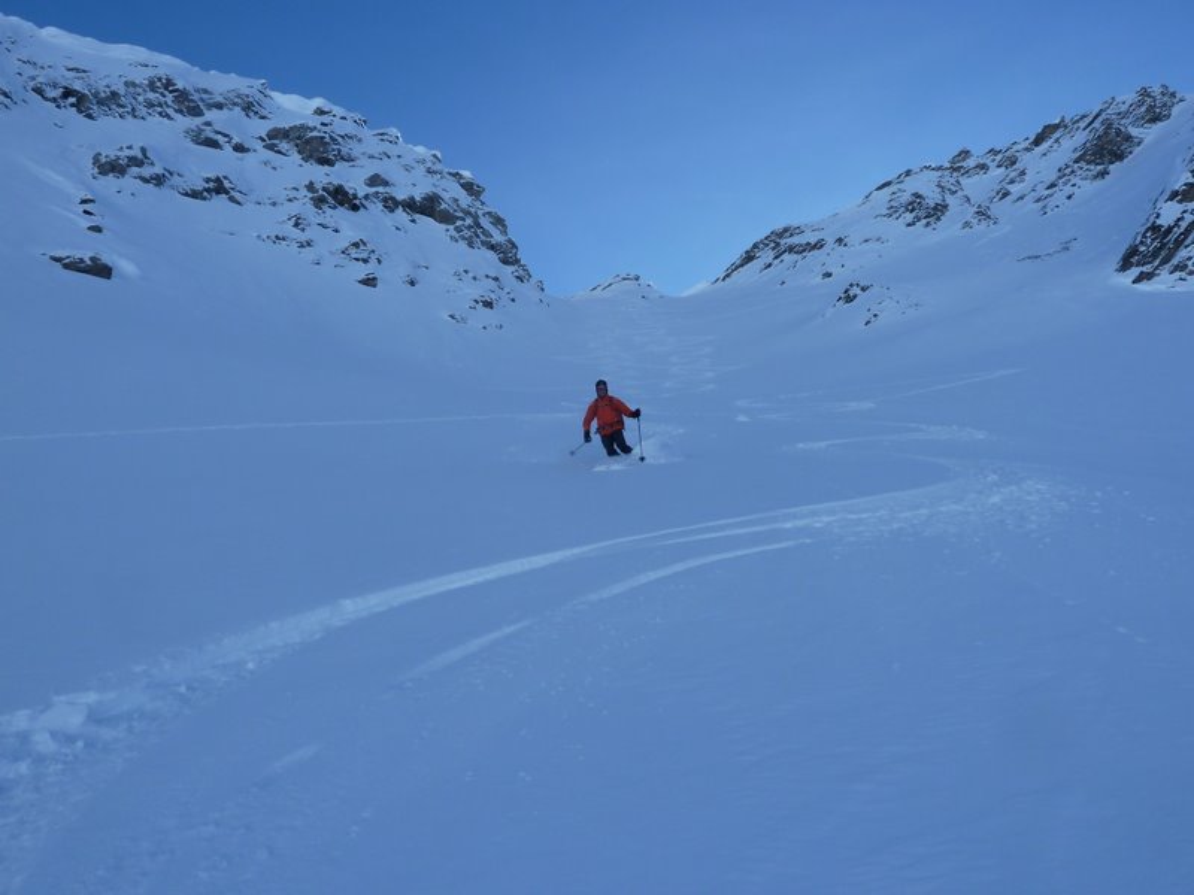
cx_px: 597
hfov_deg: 69.4
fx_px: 862
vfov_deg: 54.9
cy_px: 448
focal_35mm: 25
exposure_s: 1/400
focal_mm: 4.1
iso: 80
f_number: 5
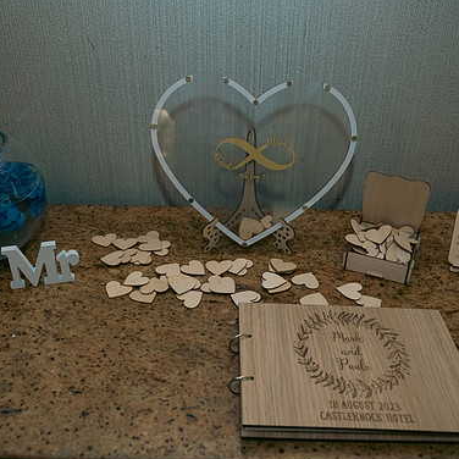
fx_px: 570
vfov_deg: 43.9
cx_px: 209
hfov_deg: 43.8
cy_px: 233
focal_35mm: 38
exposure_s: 1/160
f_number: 3.5
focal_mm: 29
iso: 800
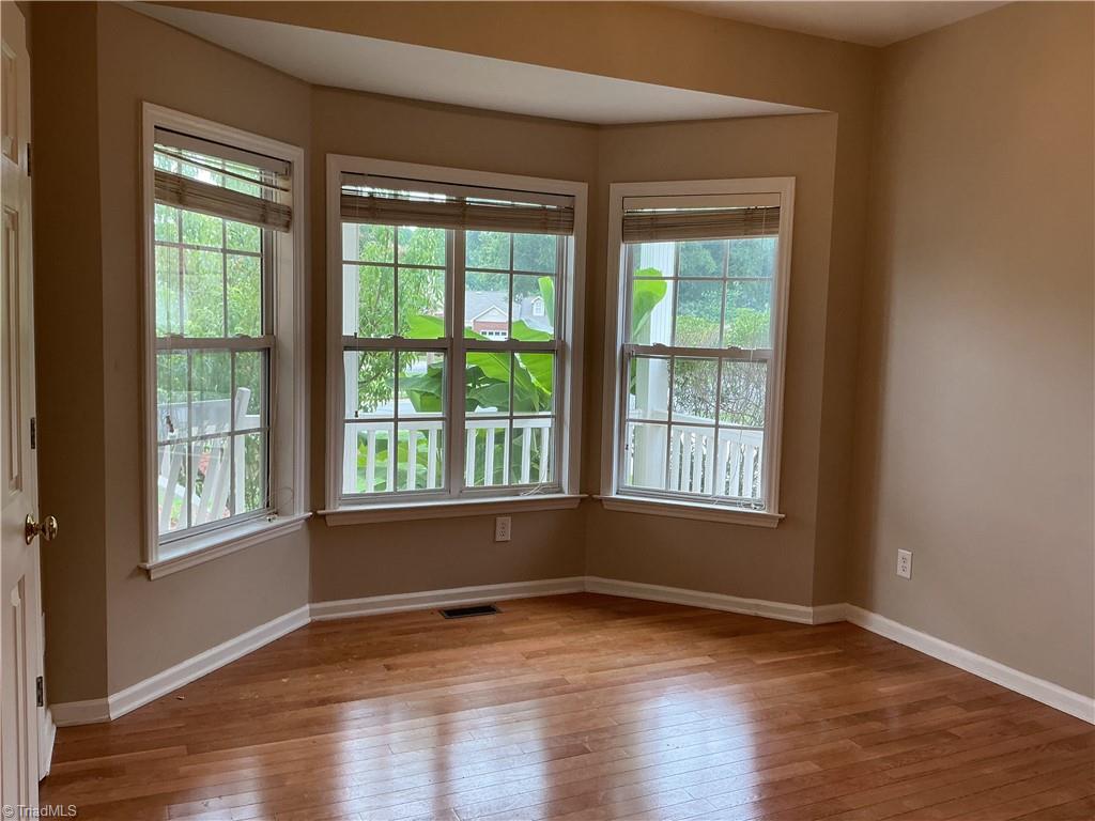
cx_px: 548
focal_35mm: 29
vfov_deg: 48.2
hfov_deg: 61.7
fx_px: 917
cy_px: 410
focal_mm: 3
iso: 50
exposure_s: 1/120
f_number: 1.8
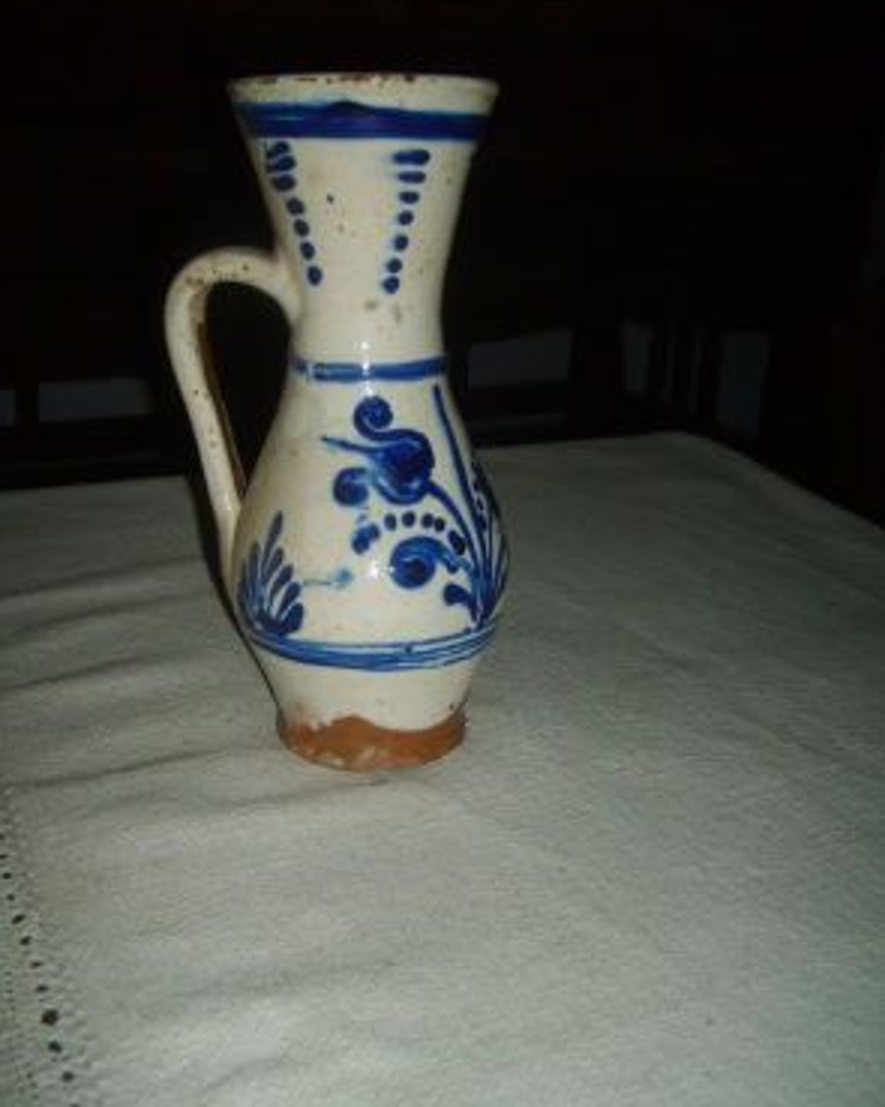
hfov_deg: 40.1
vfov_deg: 49.0
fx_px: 1212
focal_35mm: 37
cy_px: 510
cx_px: 441
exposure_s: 1/45
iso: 100
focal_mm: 5.8
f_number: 2.8
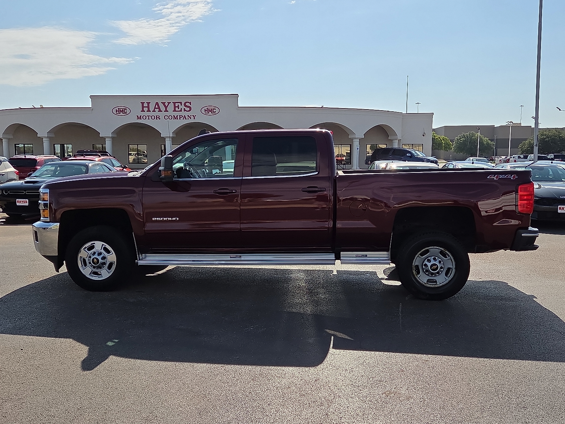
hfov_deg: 56.8
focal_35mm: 32
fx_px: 522
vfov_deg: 44.2
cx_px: 282
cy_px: 212
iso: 25
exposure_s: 1/2500
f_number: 1.8
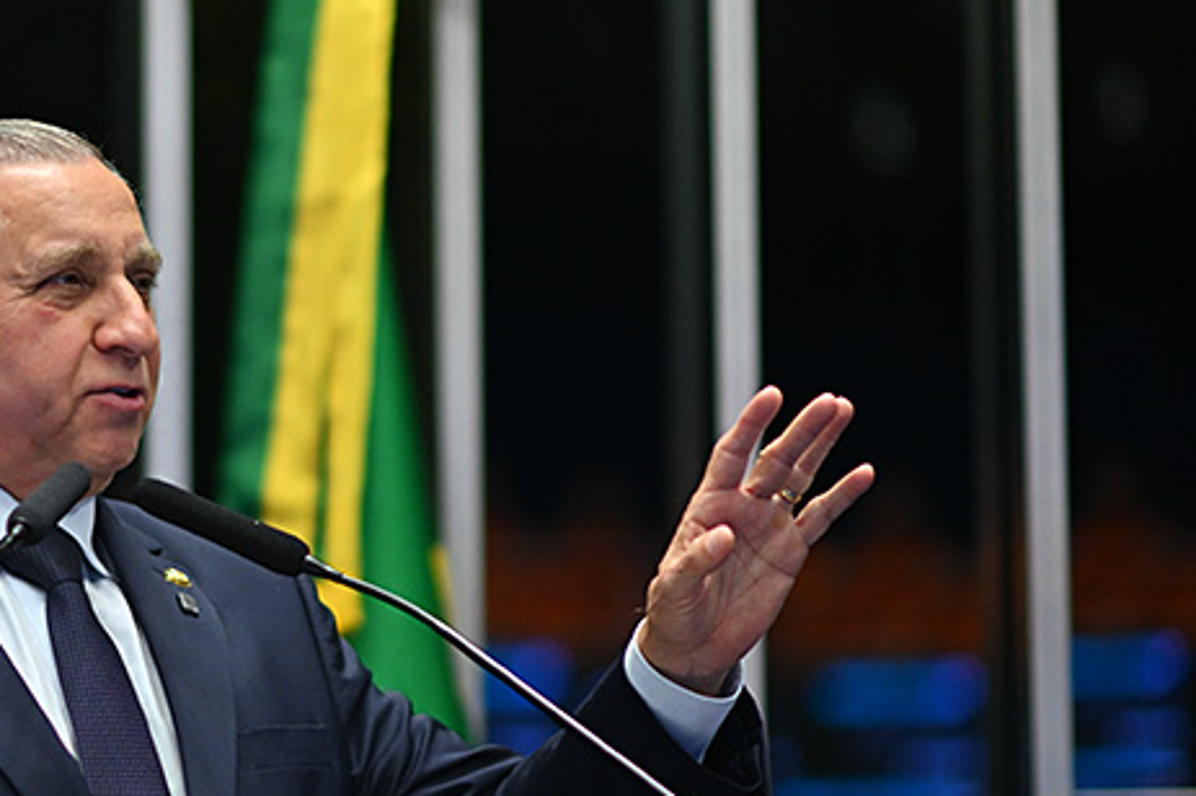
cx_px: 307
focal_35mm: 158
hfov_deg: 13.0
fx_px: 5245
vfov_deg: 8.7
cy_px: 448
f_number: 1.4
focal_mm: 85
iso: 1000
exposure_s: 1/320
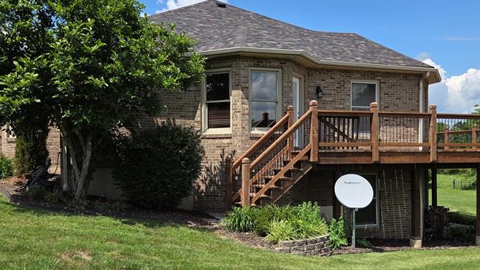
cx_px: 239
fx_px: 496
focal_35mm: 39
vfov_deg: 30.4
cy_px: 154
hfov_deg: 51.6
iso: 80
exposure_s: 1/5399
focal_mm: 5.4
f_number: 1.8
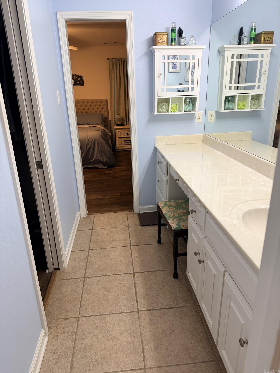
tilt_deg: -20.4
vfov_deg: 71.6
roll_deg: +2.9
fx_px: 259
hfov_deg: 56.8
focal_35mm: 24
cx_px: 140
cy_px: 186
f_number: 1.78
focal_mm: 6.76
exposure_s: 1/120
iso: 160
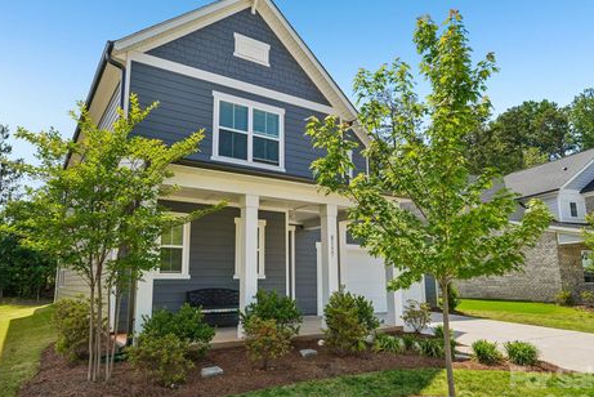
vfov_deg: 49.6
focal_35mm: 26
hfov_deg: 69.3
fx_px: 429
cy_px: 213
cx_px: 289
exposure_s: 1/90
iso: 100
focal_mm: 16
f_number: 8
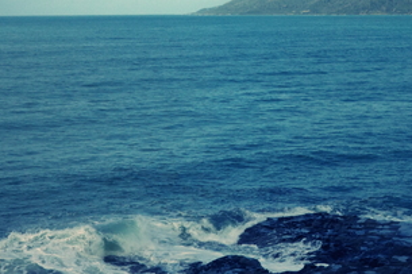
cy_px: -51
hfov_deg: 19.3
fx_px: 1201
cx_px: 319
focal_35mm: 105
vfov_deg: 12.7
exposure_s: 1/500
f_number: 16
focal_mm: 26
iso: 640
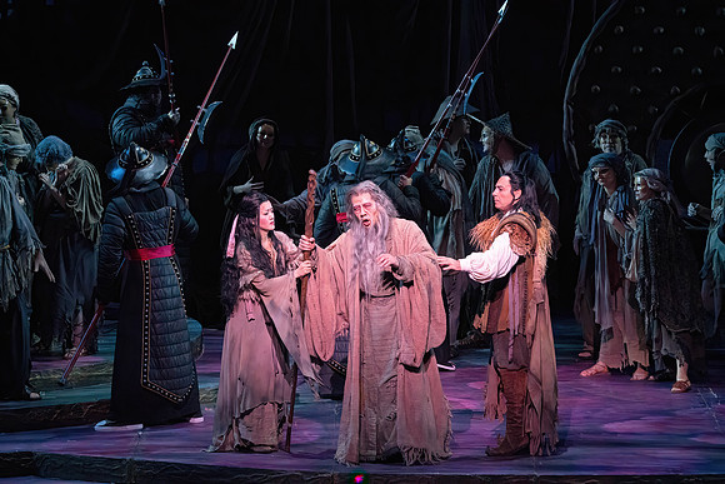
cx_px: 362
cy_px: 242
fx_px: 4029
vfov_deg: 6.9
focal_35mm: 200
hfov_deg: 10.3
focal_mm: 200
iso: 20000
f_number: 10
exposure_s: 1/320
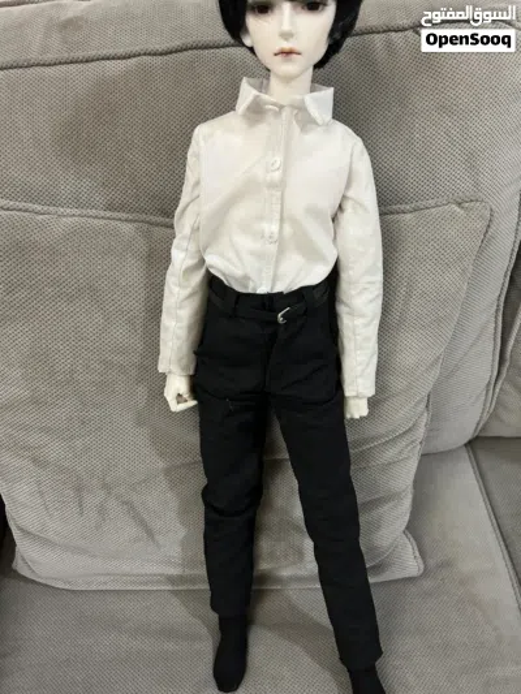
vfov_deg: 67.3
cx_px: 260
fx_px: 522
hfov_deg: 53.1
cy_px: 347
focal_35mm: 26
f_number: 1.5
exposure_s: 1/50
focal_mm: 5.7
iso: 250
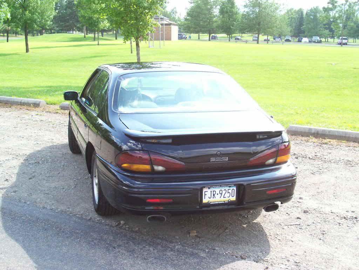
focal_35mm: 53
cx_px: 180
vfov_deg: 27.5
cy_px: 135
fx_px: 550
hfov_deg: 36.2
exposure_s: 1/180
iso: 80
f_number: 3.2
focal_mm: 8.7
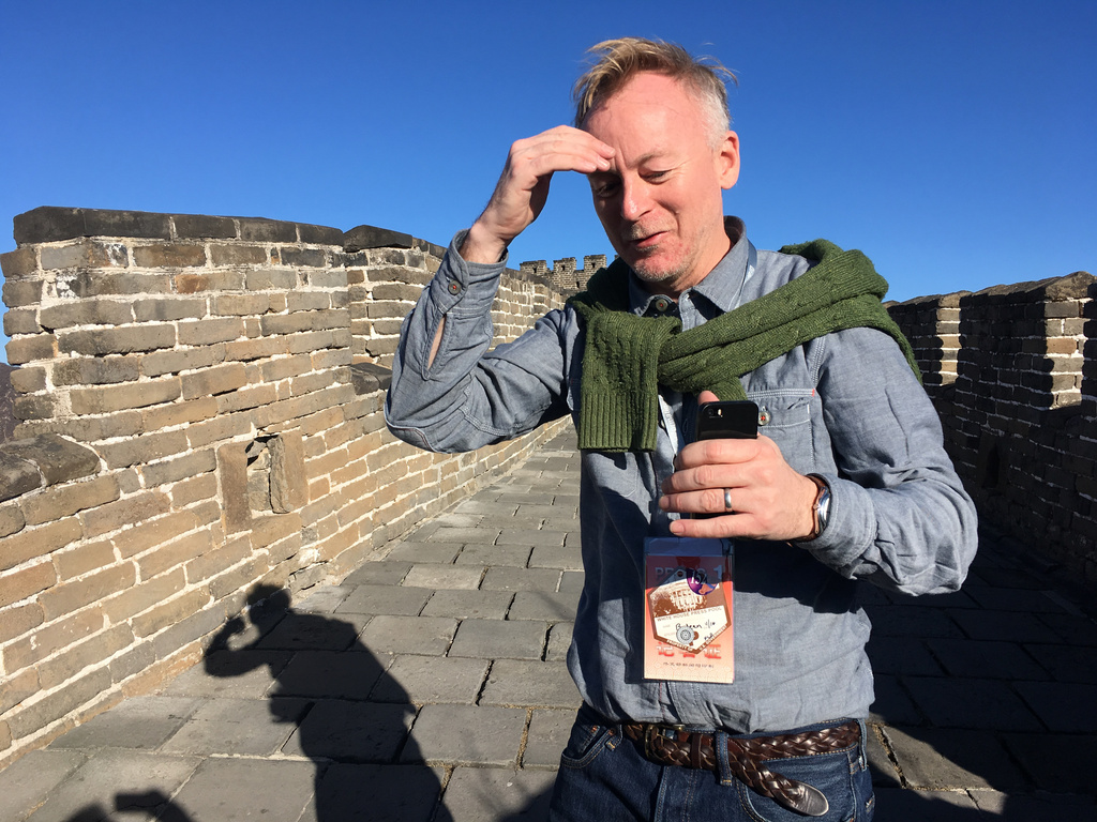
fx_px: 919
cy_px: 411
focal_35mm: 29
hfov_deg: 61.7
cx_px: 548
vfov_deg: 48.2
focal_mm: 4.2
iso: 25
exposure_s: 1/1832
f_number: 2.2
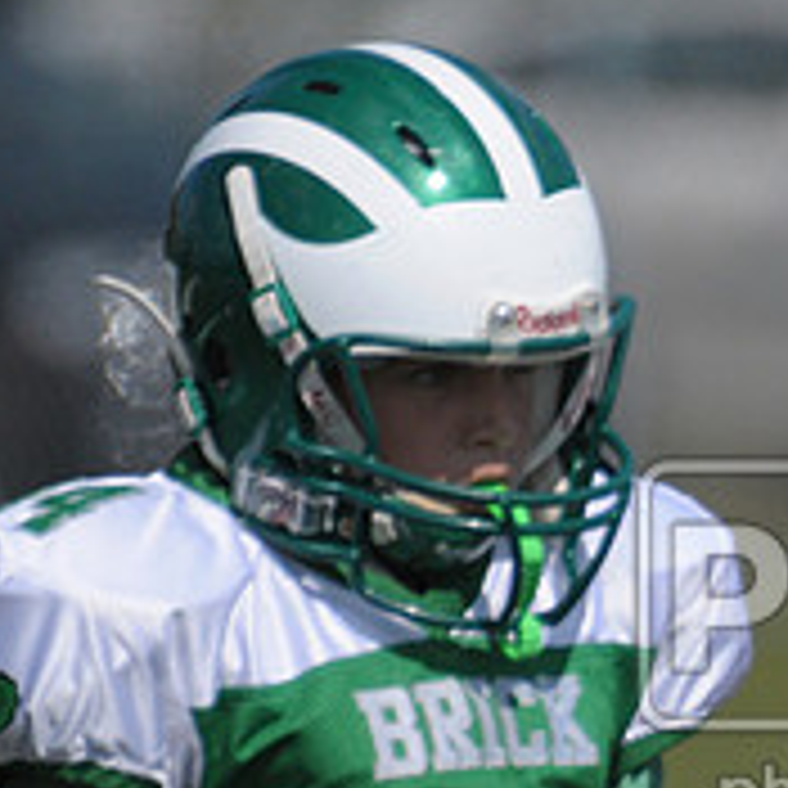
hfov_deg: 1.0
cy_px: 628
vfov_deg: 1.0
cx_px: 1175
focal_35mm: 1692
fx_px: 43577
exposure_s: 1/8000
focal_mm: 400
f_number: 4
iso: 640
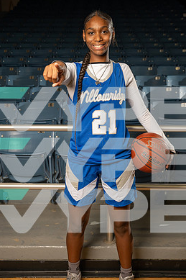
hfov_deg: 30.5
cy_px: 161
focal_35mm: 44
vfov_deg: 44.4
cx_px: 93
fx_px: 341
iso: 320
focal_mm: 38
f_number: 5
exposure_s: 1/250
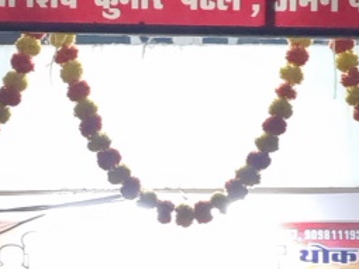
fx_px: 2032
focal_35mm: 196
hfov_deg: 10.0
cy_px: 301
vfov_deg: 7.5
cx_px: 37
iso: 500
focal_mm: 5.4
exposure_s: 1/50
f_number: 1.8
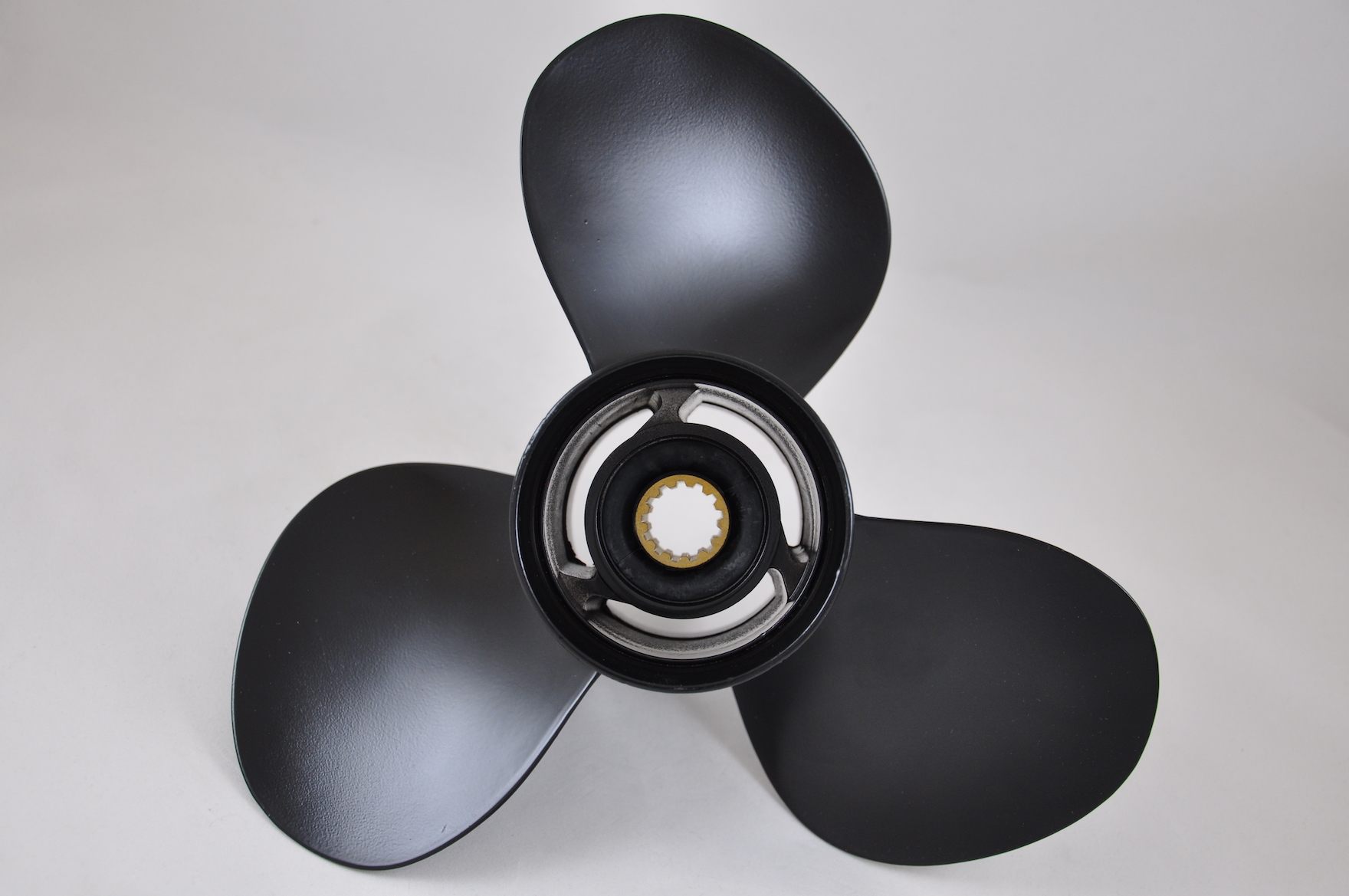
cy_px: 448
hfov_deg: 38.9
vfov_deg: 26.4
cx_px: 674
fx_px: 1909
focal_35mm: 51
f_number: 5.6
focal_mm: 34
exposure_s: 1/30
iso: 400
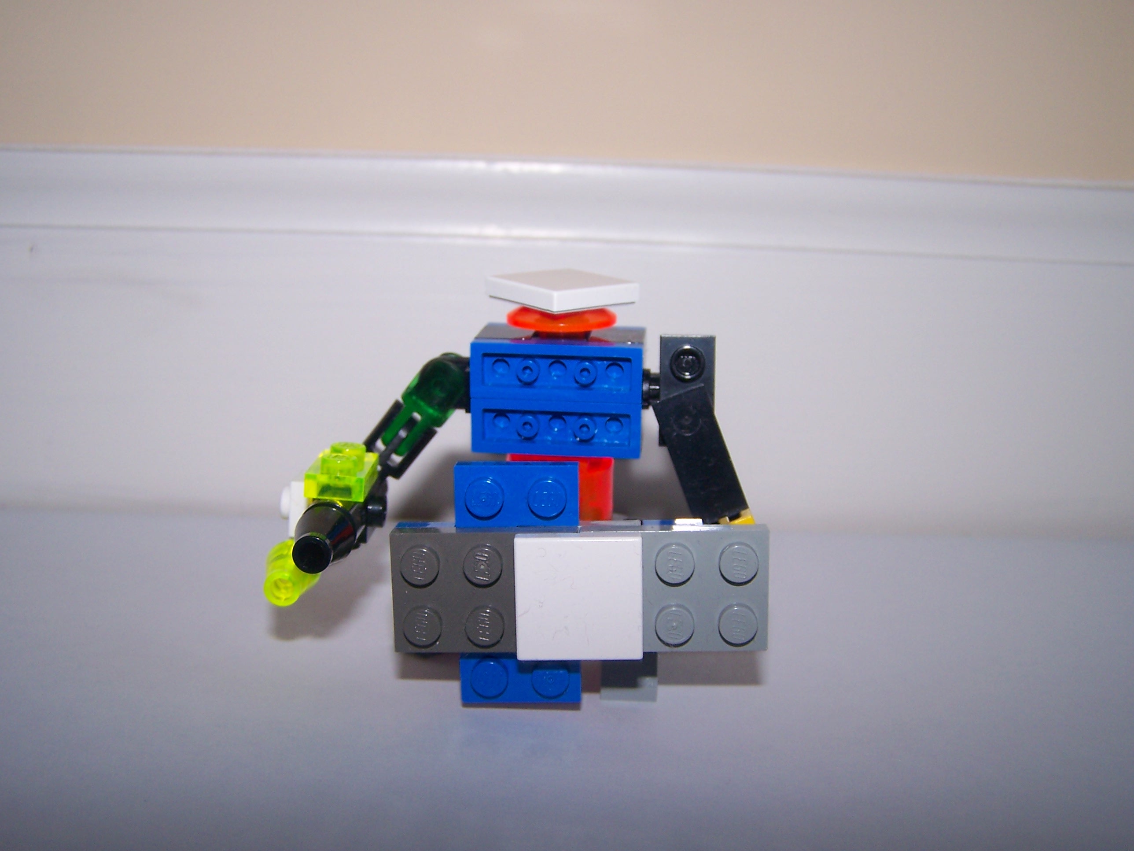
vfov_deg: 37.7
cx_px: 567
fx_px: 1245
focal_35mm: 38
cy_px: 426
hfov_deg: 49.0
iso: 80
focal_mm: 6.3
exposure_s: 1/50
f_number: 2.8
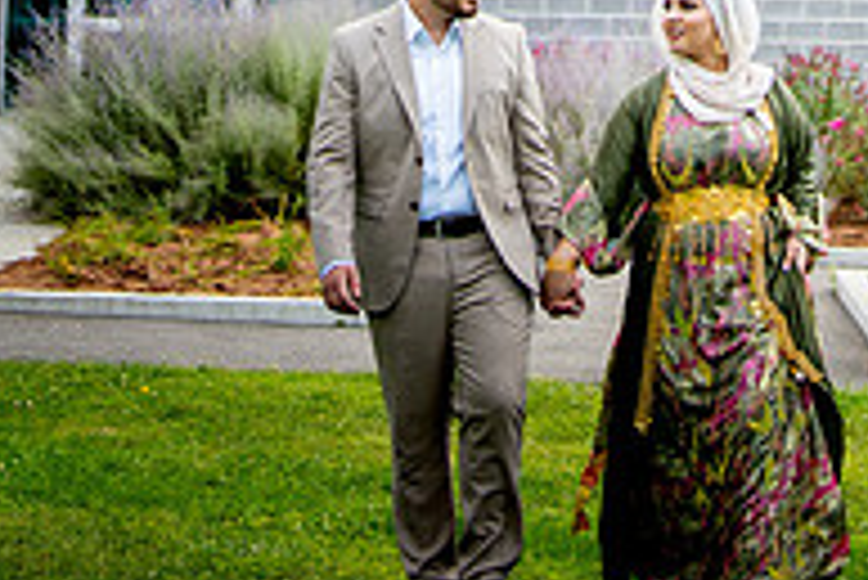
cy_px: -187
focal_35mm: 108
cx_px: 958
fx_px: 2606
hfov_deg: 18.2
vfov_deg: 12.3
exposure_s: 1/8000
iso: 200
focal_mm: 35
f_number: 1.3
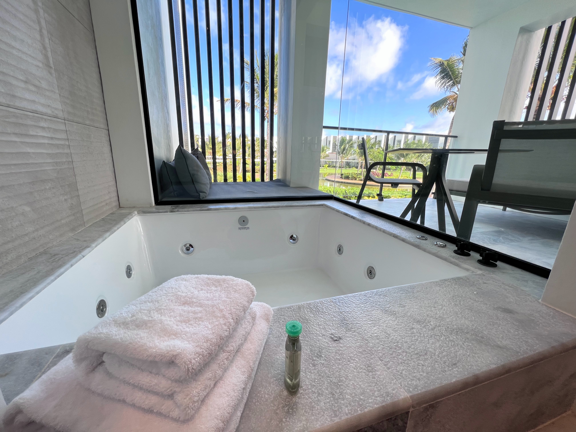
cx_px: 288
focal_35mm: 13
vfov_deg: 89.9
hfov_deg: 106.2
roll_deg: -2.1
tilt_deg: -13.8
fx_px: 216
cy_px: 216
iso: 32
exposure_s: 1/180
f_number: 1.8
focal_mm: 1.57
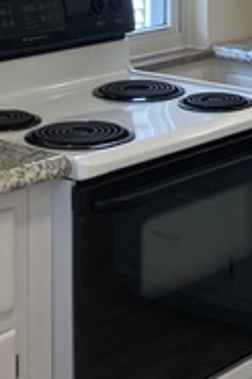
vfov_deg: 18.4
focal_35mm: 105
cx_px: 194
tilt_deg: -2.5
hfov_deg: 13.0
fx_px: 1104
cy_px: -80
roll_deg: -0.9
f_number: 1.8
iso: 64
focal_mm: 3.99
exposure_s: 1/120
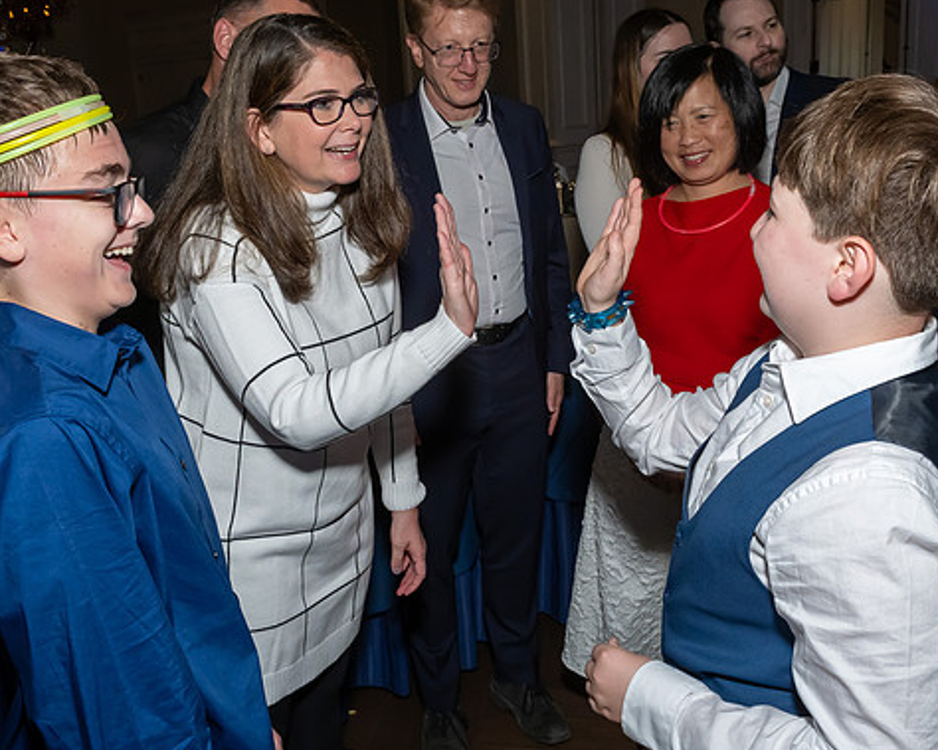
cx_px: 465
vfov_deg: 43.3
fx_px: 944
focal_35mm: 34
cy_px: 337
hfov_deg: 52.9
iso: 1000
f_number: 8
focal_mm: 17
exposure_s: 1/250
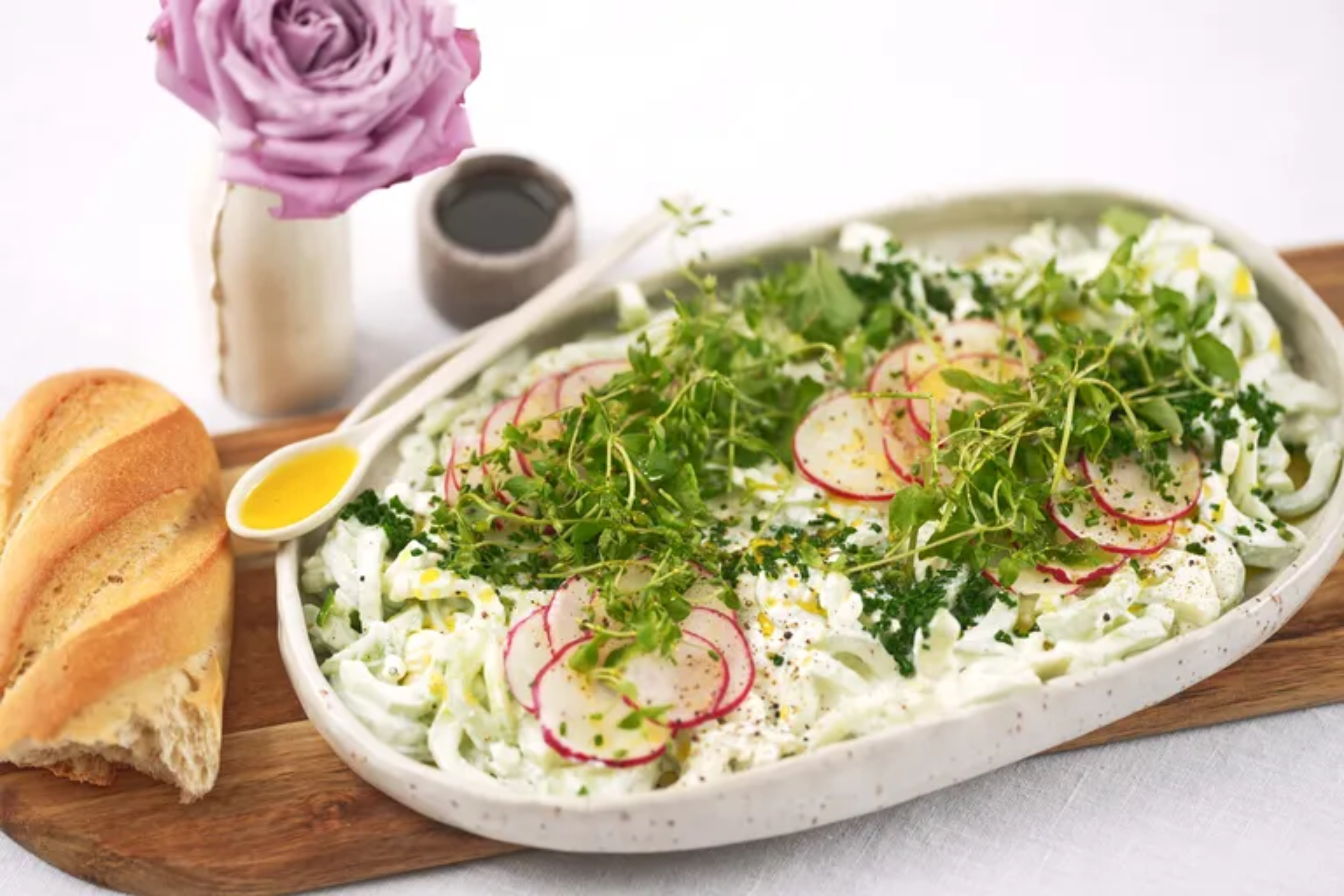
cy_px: 448
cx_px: 672
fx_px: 5040
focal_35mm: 135
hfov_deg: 15.2
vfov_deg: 10.2
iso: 100
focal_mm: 135
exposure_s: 1/200
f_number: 1.8
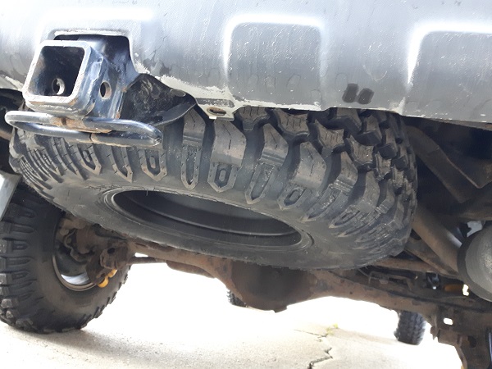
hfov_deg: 58.4
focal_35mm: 31
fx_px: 441
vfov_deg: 45.4
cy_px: 184
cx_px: 246
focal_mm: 3.7
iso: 320
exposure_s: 1/17
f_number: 1.9
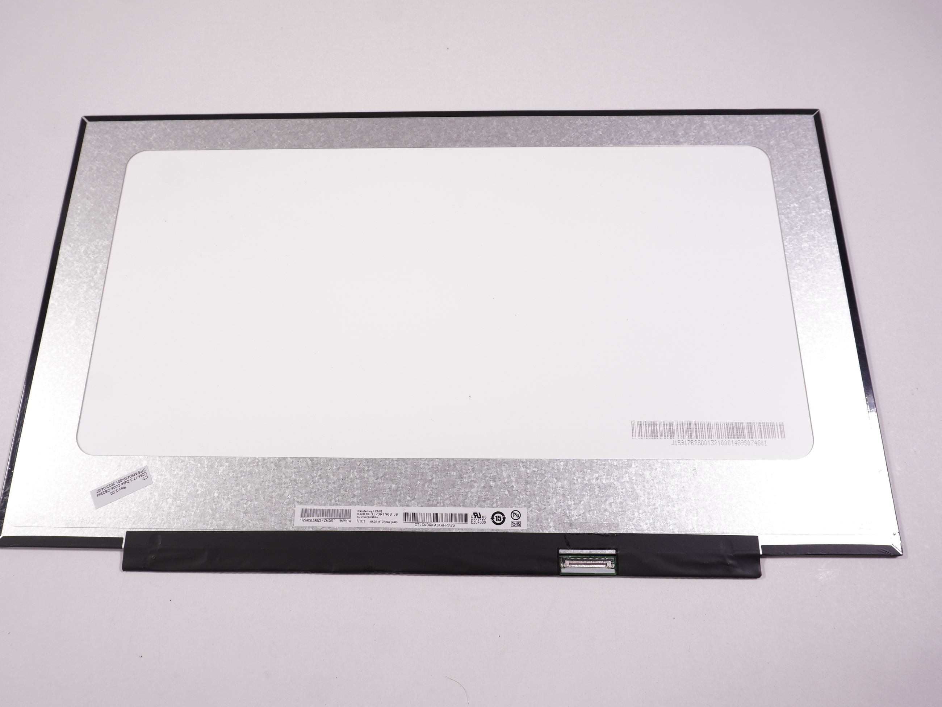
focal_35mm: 30
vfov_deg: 46.8
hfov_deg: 59.9
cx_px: 443
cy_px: 348
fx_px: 816
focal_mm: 18
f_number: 6.3
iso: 500
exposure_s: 1/100
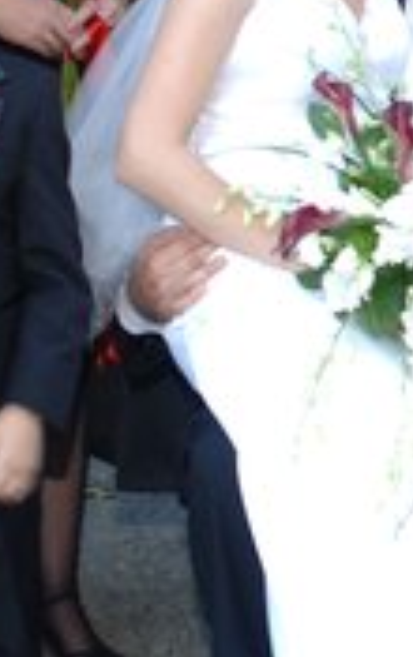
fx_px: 2798
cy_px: -39
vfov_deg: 13.2
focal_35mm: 156
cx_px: 424
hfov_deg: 8.4
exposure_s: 1/50
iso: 400
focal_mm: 28
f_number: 5.6
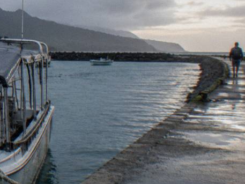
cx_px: -19
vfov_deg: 14.4
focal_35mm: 103
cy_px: 109
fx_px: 729
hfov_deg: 18.4
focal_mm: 49
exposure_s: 1/80
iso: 4000
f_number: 3.5
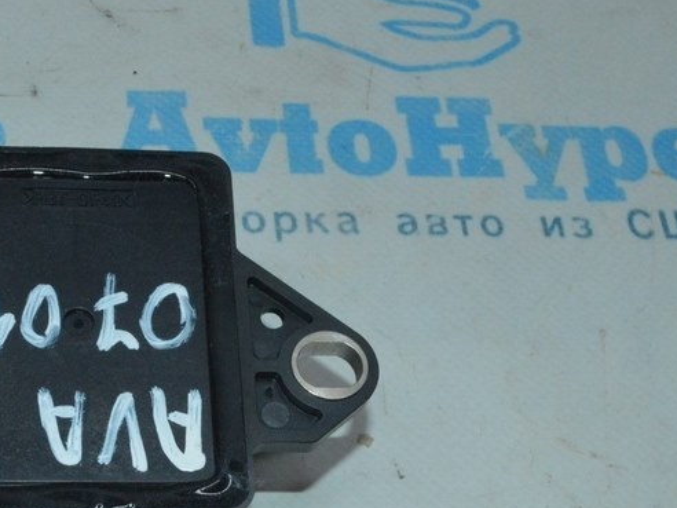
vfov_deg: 21.9
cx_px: 99
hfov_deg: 28.5
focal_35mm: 66
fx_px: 1291
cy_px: 422
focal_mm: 22
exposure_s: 1/200
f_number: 16
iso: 3200
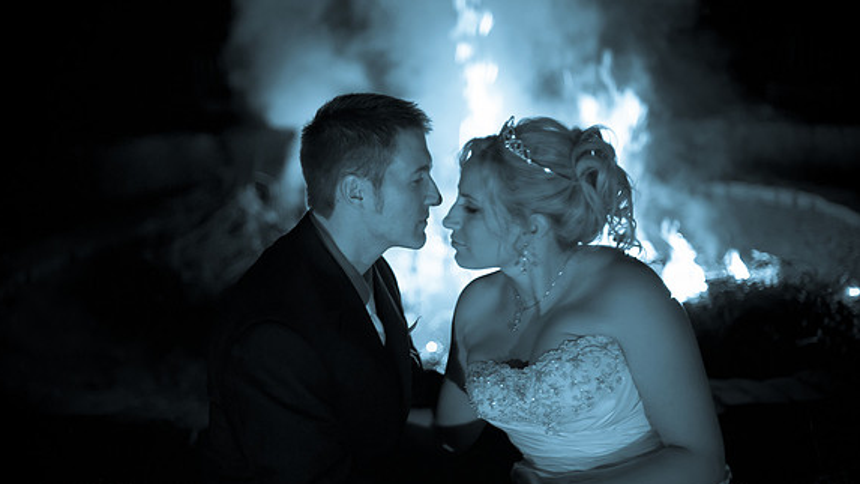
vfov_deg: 22.6
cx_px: 426
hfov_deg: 39.2
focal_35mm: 53
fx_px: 1208
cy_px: 254
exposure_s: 1/100
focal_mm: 50
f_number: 1.4
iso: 1250
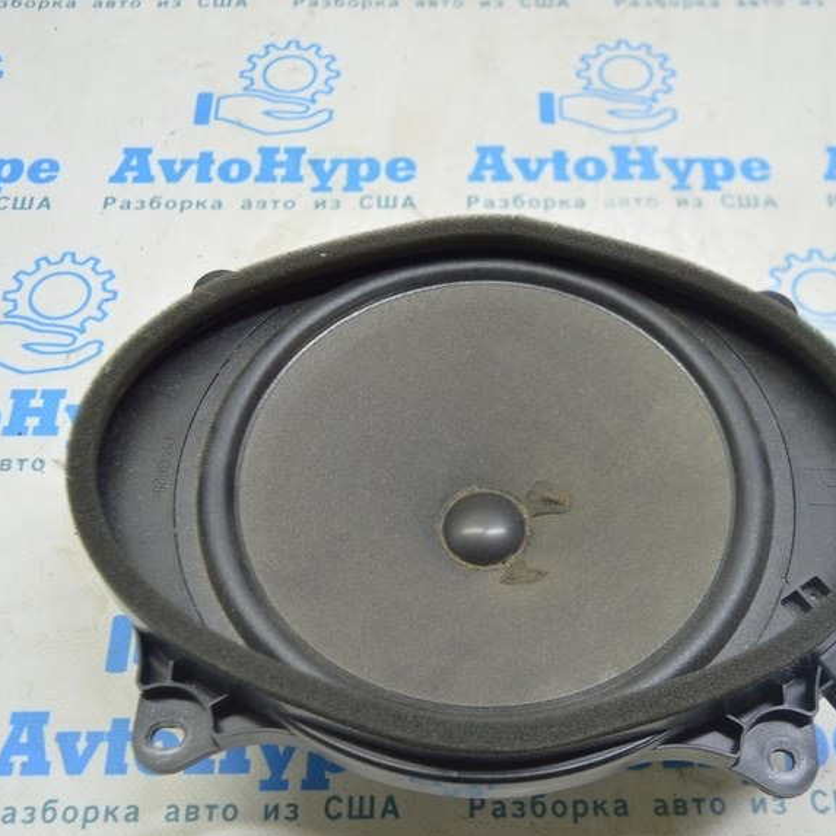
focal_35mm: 41
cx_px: 465
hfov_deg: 40.9
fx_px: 1120
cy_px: 473
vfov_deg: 40.8
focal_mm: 18
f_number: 3.5
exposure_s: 1/40
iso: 400
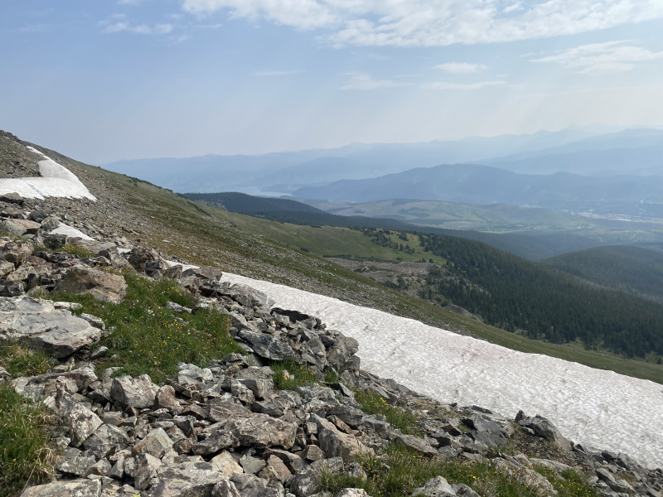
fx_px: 498
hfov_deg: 67.3
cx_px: 332
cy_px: 248
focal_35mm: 26
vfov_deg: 53.1
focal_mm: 4.25
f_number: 1.8
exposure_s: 1/4608
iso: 32
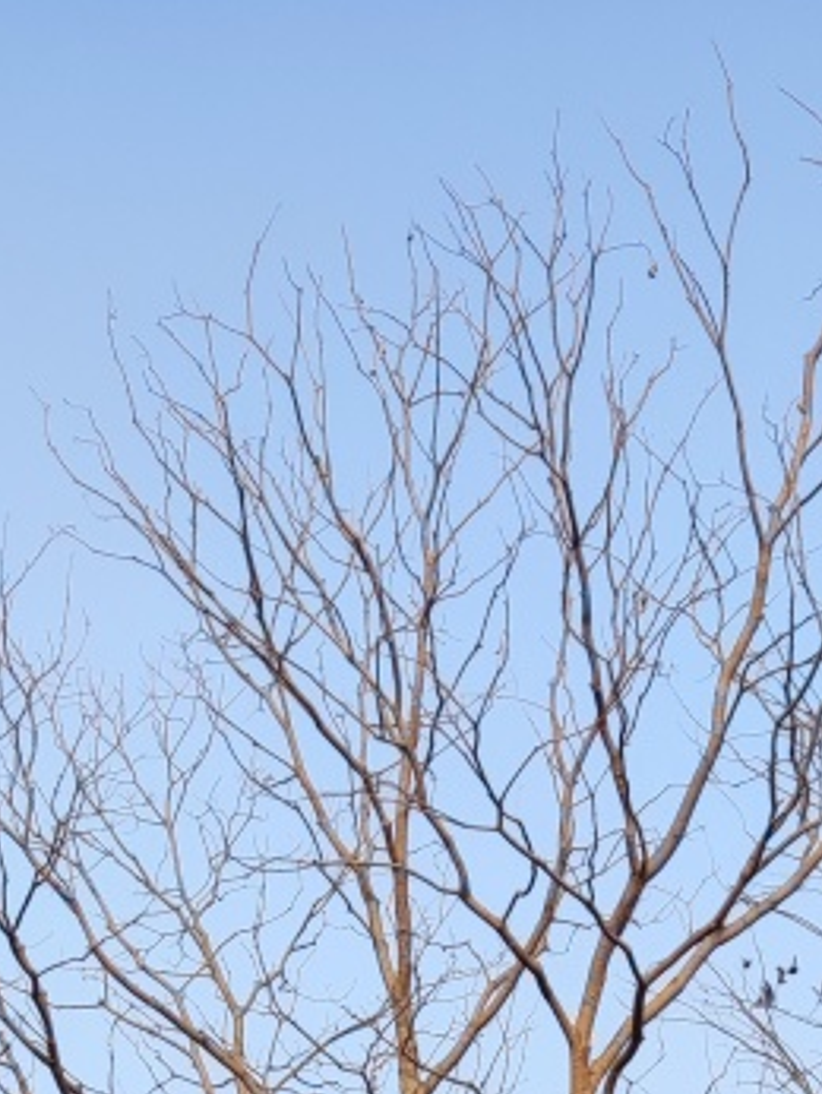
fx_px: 2435
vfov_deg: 21.1
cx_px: 329
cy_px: 1677
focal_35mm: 77
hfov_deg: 19.1
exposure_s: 1/563
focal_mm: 4.71
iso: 50
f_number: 1.79
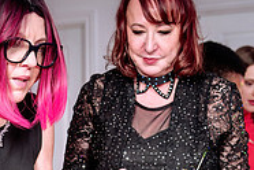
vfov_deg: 11.4
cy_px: 210
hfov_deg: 17.2
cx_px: 57
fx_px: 832
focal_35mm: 118
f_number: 2.8
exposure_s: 1/100
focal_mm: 35
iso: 500
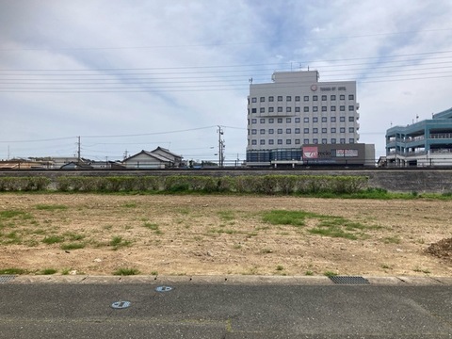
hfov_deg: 63.4
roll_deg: -0.7
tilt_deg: +1.4
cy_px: 170
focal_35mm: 28
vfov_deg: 49.7
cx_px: 226
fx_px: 366
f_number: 1.8
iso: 20
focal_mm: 3.99
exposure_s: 1/4000
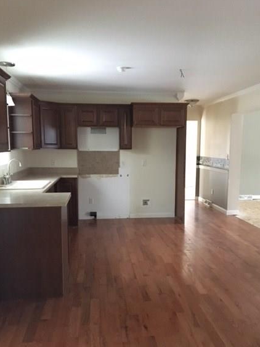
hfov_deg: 43.0
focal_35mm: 33
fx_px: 330
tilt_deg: -6.8
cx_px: 136
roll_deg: -0.4
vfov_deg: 55.2
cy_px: 194
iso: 1000
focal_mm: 4.15
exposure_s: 1/15
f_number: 2.2
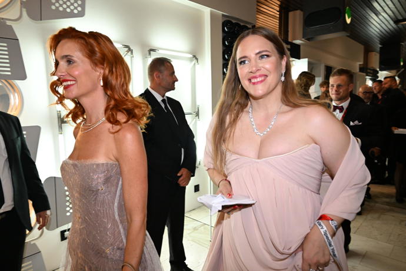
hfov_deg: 73.7
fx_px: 271
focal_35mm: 24
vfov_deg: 53.1
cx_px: 203
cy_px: 136
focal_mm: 24
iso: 3200
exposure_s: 1/160
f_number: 5.6
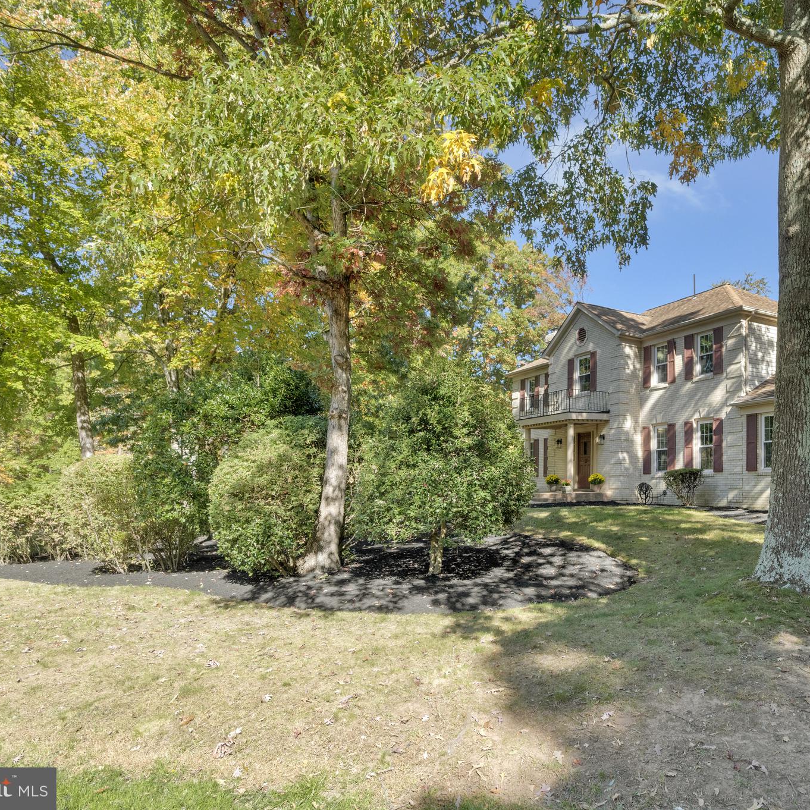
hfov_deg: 65.6
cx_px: 533
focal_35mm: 23
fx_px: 609
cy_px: 405
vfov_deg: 67.3
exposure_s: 1/320
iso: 1250
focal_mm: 18
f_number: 7.1
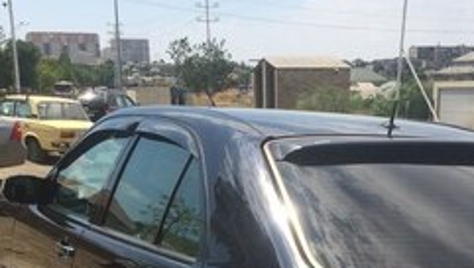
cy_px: 313
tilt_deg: -18.1
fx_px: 818
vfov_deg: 17.8
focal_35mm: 65
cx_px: 271
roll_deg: -1.1
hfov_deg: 32.3
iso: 32
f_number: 2.2
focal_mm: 4.15
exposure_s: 1/2933
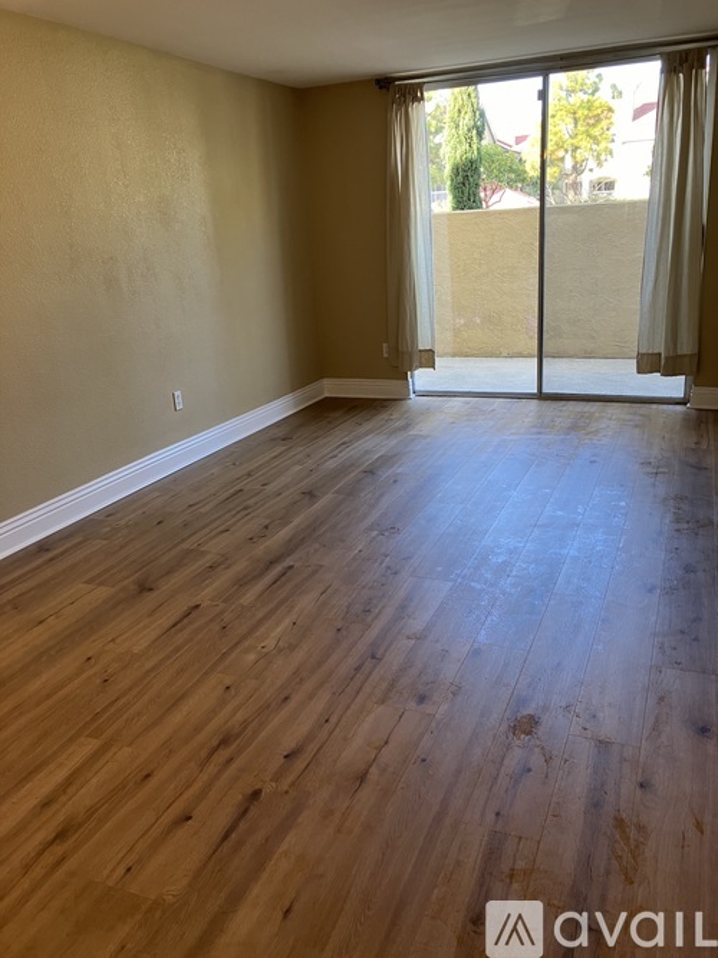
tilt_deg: -17.6
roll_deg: +3.9
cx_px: 359
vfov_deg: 63.5
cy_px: 479
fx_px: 775
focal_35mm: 28
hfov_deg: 49.7
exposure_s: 1/60
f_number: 1.8
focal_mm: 3.99
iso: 50
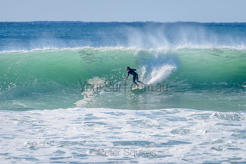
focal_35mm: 511
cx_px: 125
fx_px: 3489
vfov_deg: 2.7
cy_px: 82
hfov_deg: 4.0
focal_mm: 500
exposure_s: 1/2000
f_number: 5.6
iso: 180
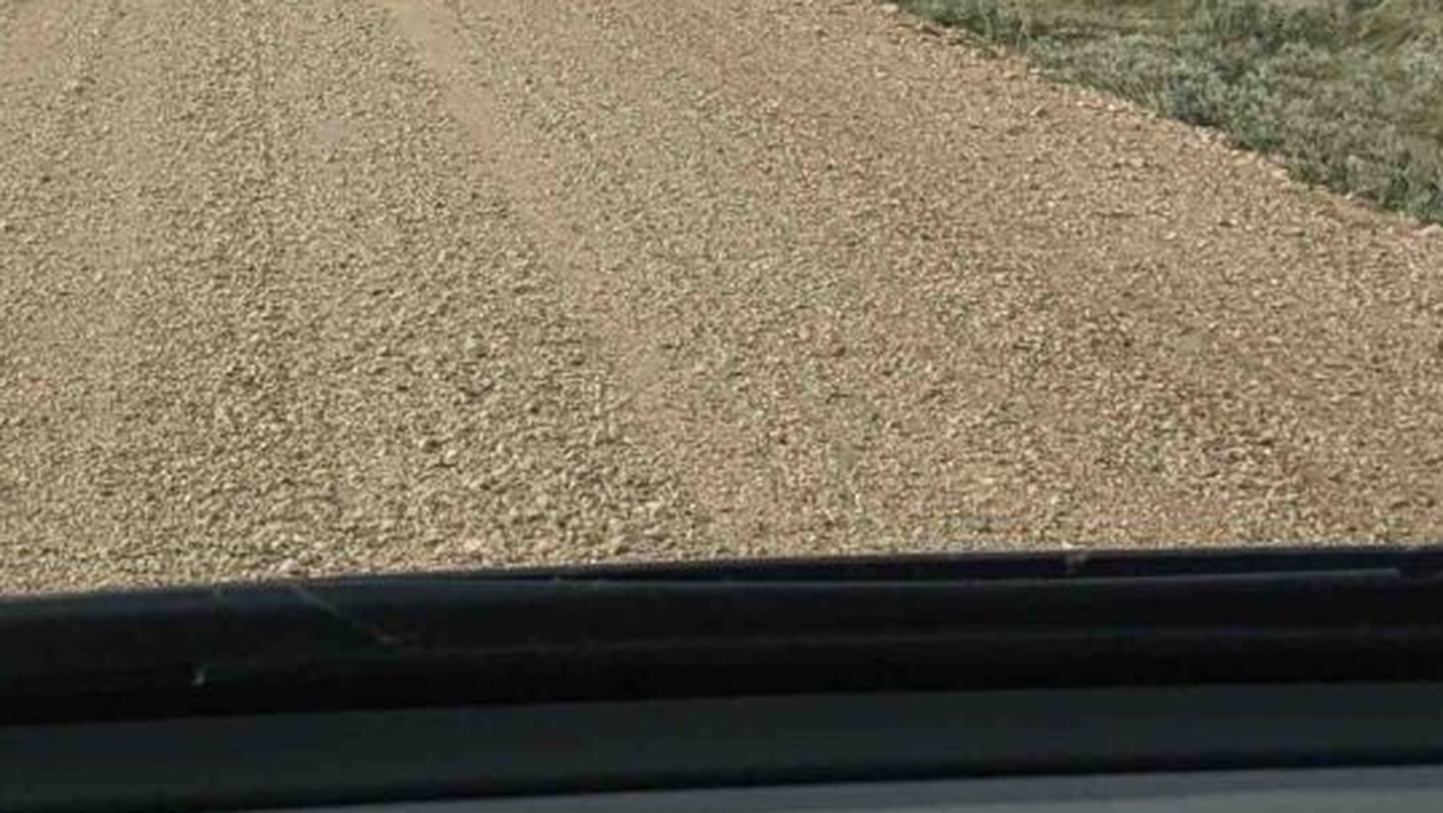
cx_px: 384
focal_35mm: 112
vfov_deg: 10.4
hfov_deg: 19.0
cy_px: -437
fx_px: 4287
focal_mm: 4.38
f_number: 1.73
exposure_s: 1/1799
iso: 69
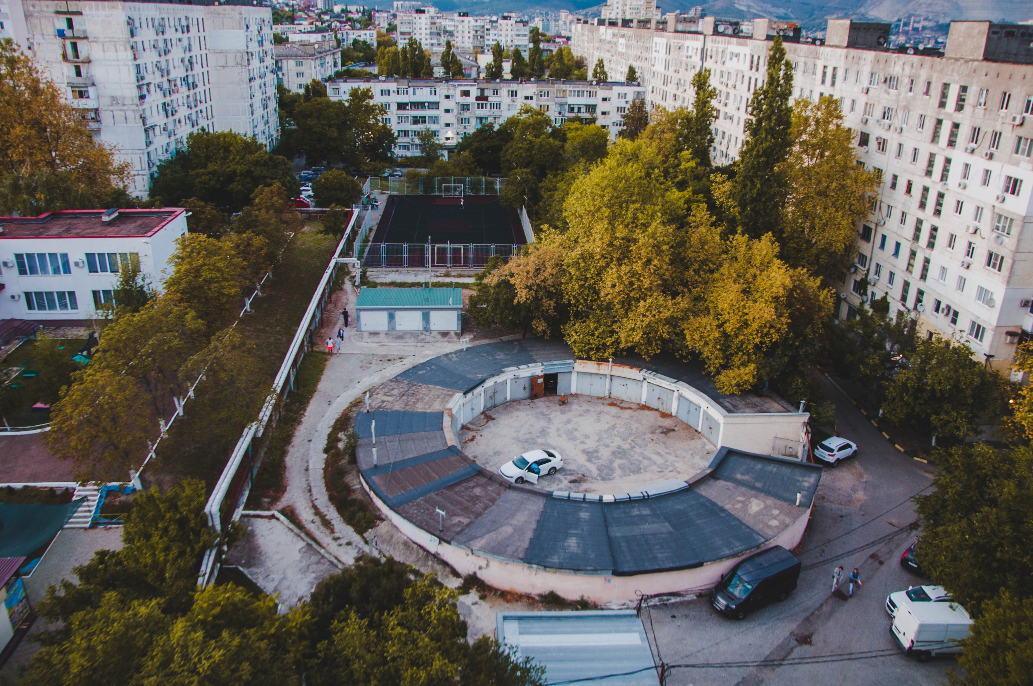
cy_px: 343
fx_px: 774
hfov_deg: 67.4
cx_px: 516
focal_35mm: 27
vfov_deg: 47.8
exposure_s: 1/50
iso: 200
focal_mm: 18
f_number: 3.5
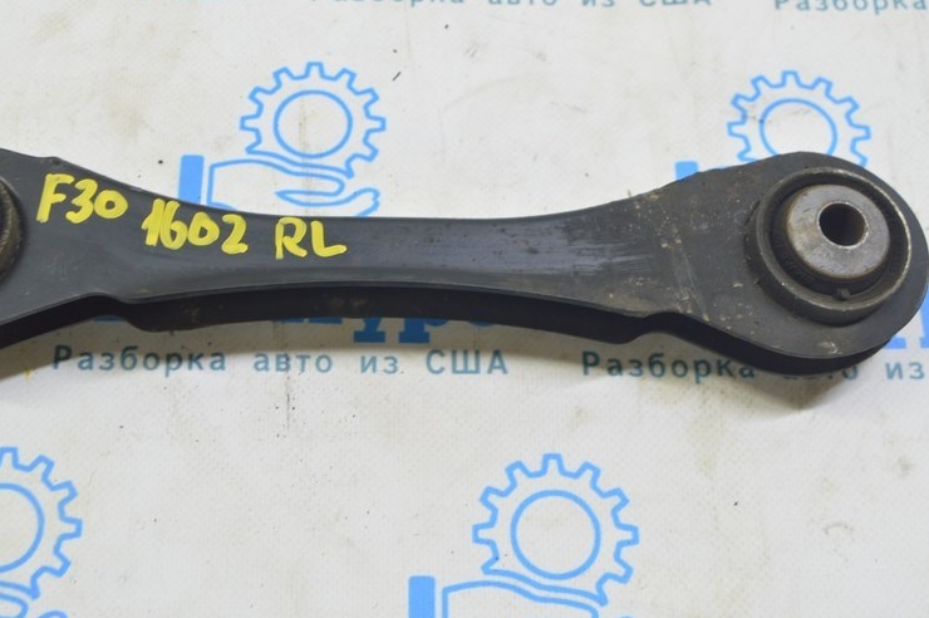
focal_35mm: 54
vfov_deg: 25.0
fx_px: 1392
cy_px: 251
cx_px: 360
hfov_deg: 36.7
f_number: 5.6
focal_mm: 26
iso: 400
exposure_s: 1/20
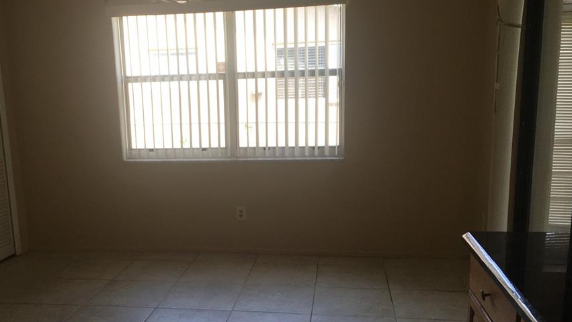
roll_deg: +1.9
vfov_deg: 31.1
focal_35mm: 38
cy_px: 202
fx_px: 576
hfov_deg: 52.6
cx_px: 241
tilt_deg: -11.5
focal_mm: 4.15
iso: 40
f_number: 2.2
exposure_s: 1/120
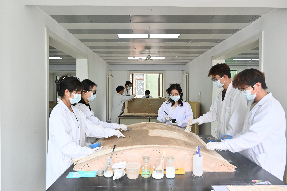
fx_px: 191
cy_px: 96
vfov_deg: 53.1
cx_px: 144
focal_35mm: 24
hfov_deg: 73.7
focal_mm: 16
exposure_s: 1/80
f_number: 5
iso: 640
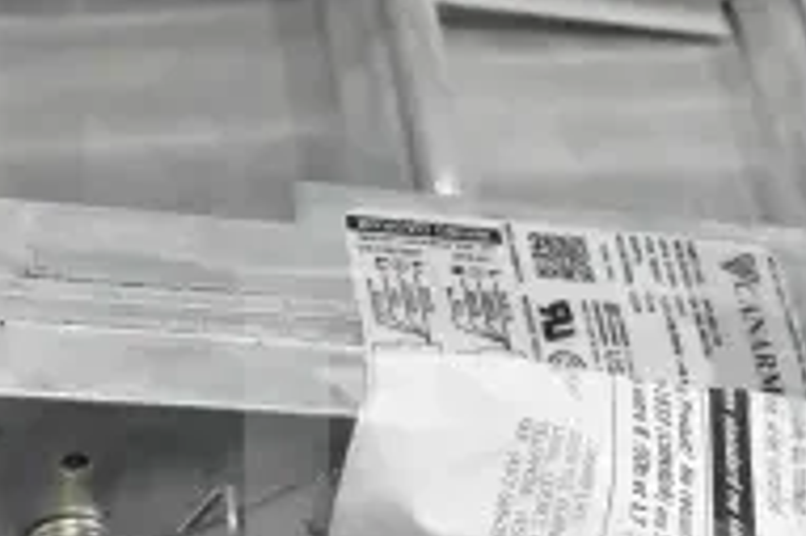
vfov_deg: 11.7
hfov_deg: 17.7
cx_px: 603
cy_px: 601
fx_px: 2572
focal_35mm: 115
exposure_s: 1/250
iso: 6400
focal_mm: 24
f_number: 8
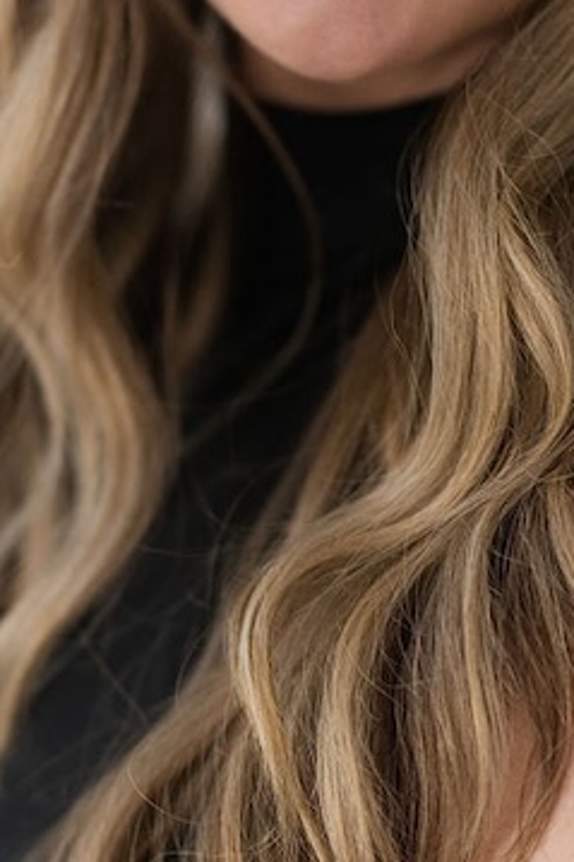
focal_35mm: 284
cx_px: 211
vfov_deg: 7.3
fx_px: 6798
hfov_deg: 4.8
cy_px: 233
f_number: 1.6
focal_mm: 85
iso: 320
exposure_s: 1/2000
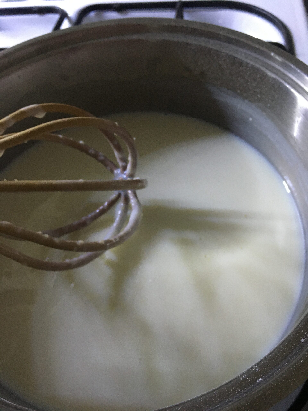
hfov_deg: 48.2
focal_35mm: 29
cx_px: 154
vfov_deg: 61.7
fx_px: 344
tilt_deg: -54.7
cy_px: 206
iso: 200
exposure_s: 1/17
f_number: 2.2
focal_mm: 4.15
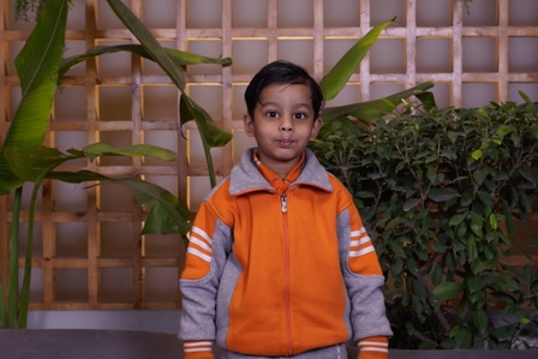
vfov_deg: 22.3
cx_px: 269
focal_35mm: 61
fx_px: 912
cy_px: 180
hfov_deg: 32.9
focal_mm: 41
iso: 400
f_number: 4.5
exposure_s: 1/125
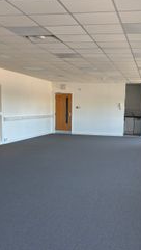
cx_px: 89
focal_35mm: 47
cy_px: 150
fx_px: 312
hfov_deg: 25.4
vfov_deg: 43.5
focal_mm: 5.96
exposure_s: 1/121
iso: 50
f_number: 1.6
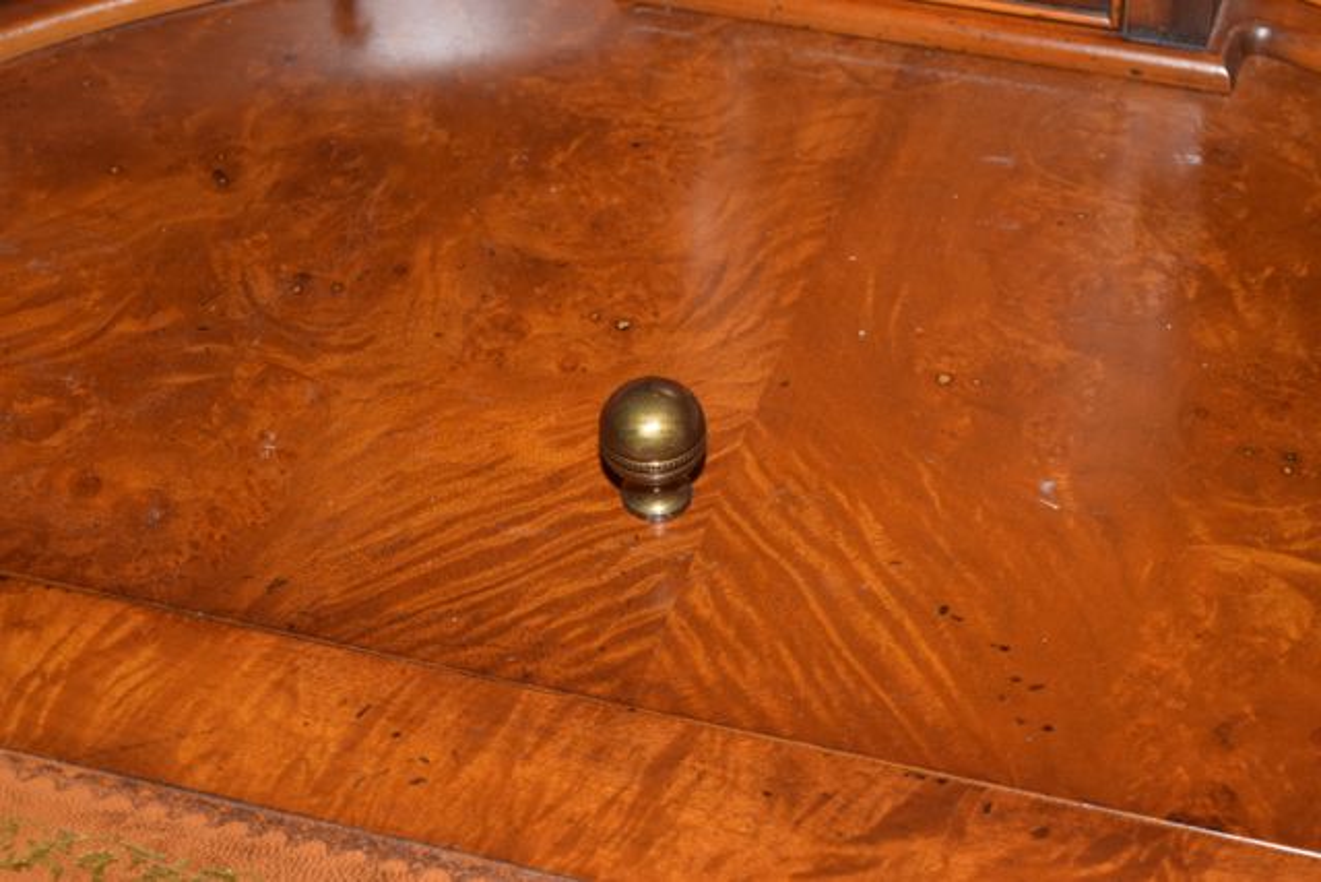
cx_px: 660
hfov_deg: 24.6
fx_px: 3028
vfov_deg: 16.6
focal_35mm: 82
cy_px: 441
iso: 400
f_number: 5.6
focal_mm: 55
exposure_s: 1/125
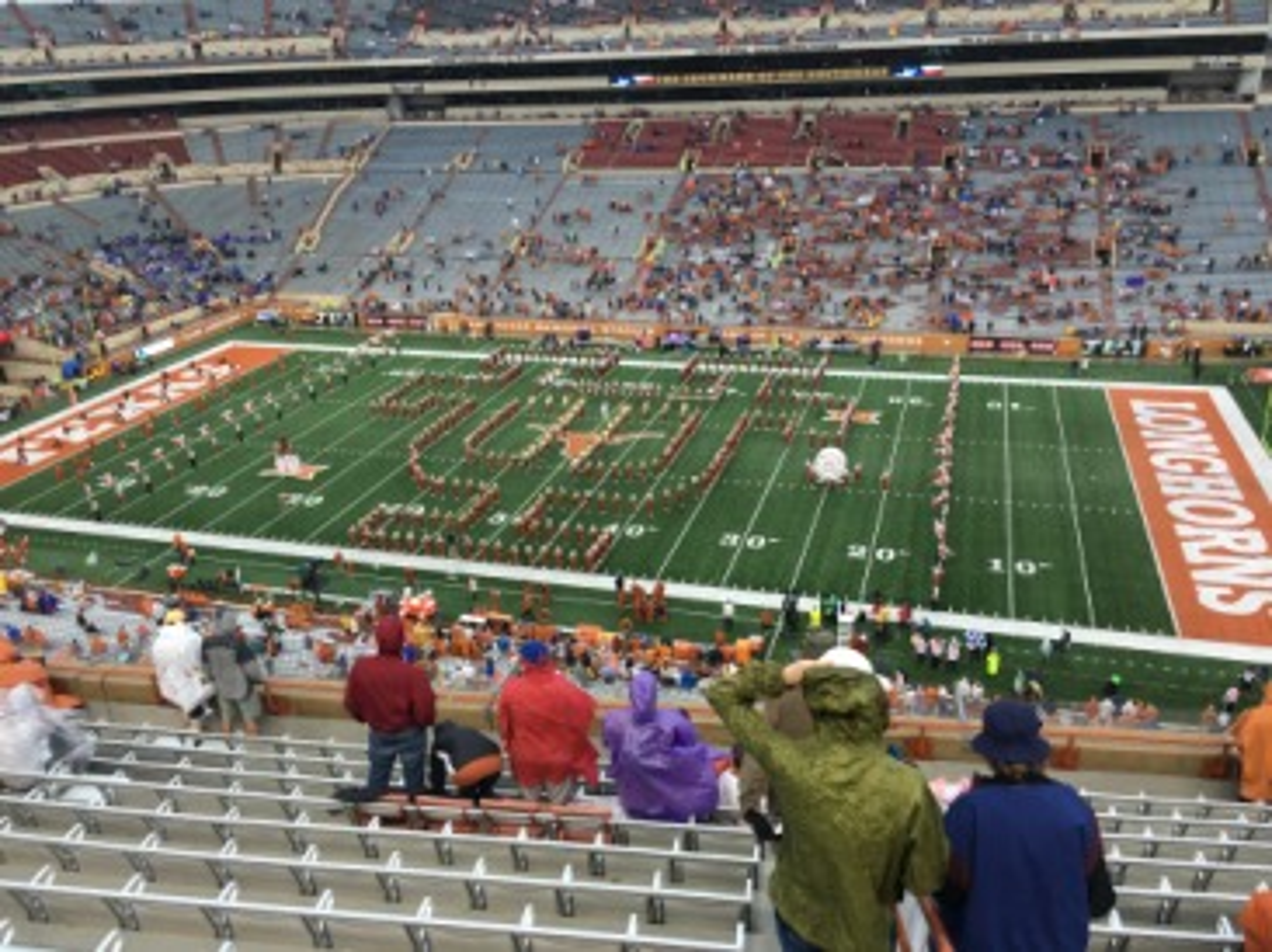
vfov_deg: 48.2
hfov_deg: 61.7
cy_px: 476
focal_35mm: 29
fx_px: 1065
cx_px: 636
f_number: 2.2
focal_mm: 4.15
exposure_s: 1/120
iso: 32
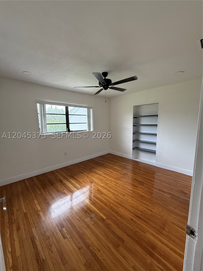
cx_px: 102
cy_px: 136
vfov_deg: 102.1
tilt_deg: -5.5
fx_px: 109
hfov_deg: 85.7
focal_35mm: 14
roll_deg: +0.9
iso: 200
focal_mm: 2.22
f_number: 2.2
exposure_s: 1/99
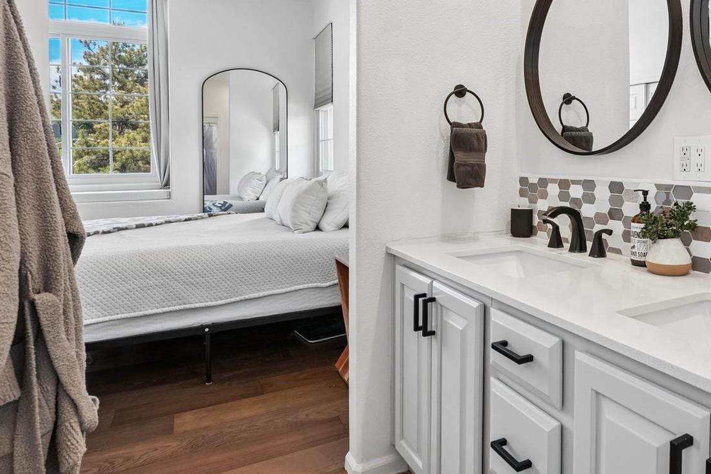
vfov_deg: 52.8
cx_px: 482
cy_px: 162
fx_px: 468
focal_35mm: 24
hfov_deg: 71.9
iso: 320
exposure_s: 1/30
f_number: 8
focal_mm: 11
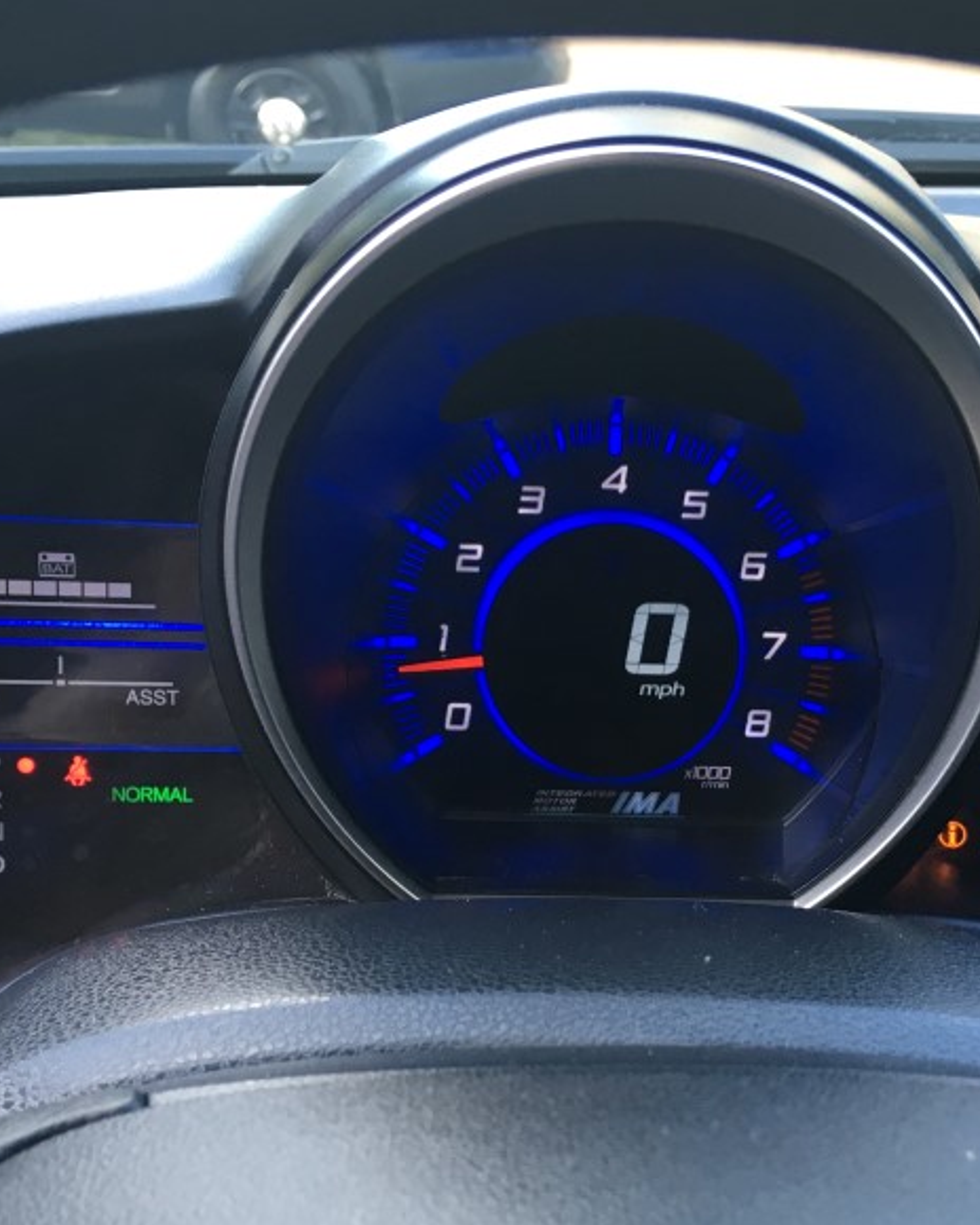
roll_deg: -1.9
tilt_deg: -21.9
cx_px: 676
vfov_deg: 37.2
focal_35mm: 50
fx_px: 1813
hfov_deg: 30.0
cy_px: 722
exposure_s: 1/30
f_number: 2.2
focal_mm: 4.15
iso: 25
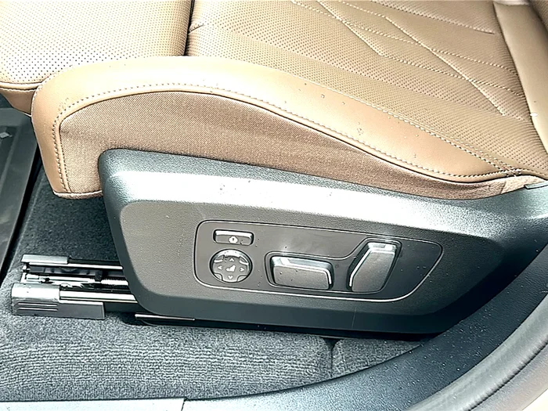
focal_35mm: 43
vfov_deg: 33.6
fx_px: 681
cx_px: 274
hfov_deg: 43.9
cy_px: 206
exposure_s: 1/58
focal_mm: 6.86
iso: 64
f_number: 1.78
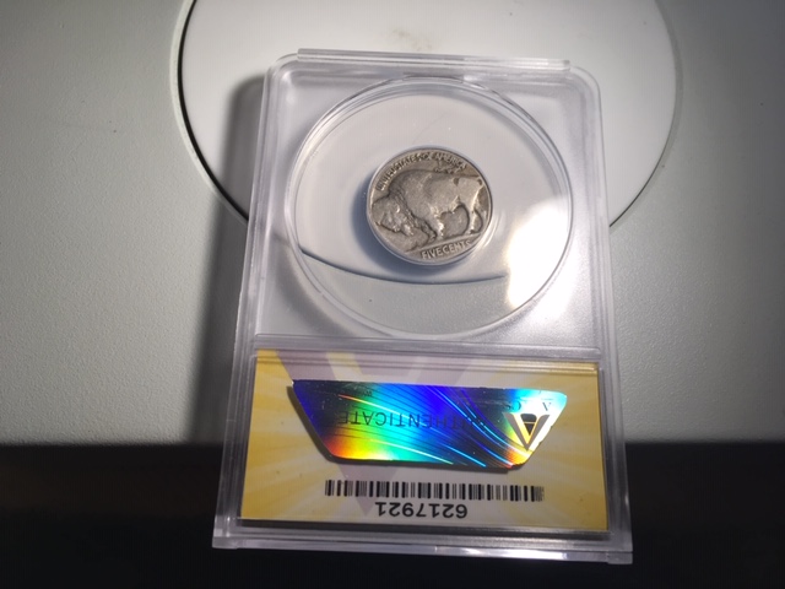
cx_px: 392
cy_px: 294
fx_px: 658
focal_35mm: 29
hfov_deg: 61.7
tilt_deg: -70.3
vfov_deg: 48.2
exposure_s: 1/120
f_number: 2.2
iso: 32
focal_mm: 4.15
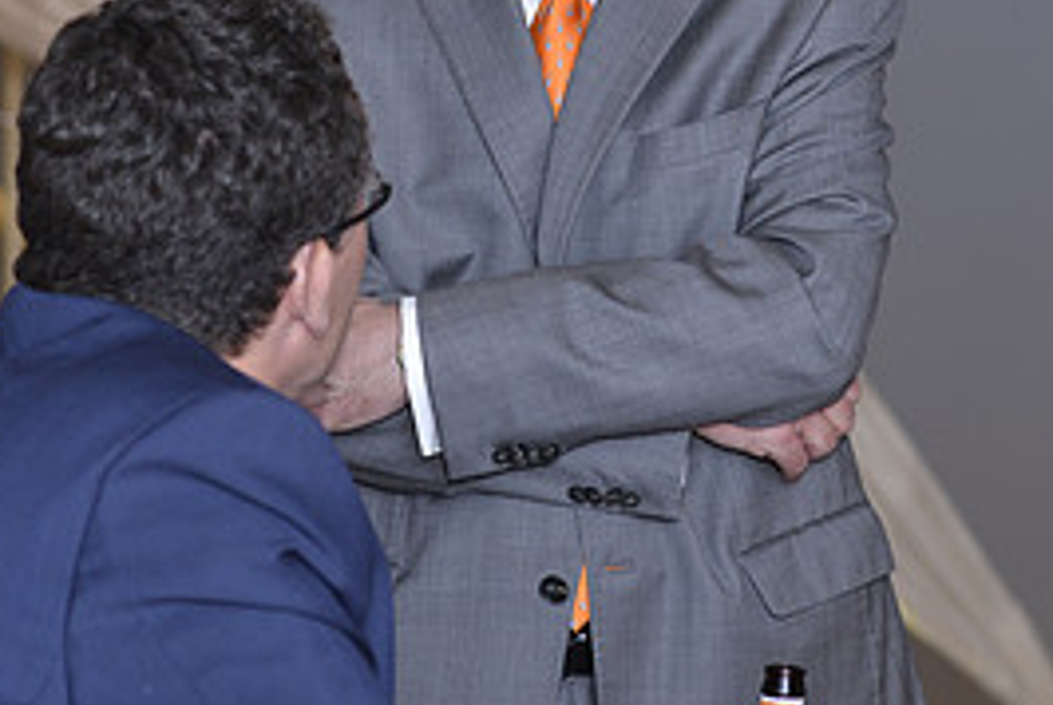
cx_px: 582
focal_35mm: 185
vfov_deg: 7.4
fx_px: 5417
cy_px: 224
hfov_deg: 11.1
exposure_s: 1/125
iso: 320
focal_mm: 85
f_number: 3.2
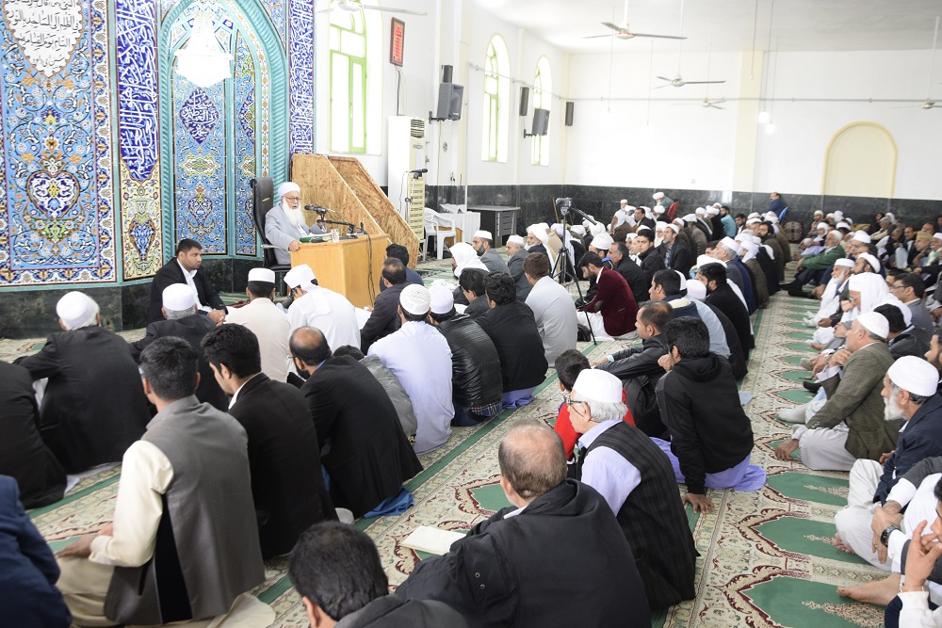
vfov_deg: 41.7
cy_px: 314
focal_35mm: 32
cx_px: 471
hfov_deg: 59.5
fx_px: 824
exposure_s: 1/25
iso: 1000
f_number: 5.6
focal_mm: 21
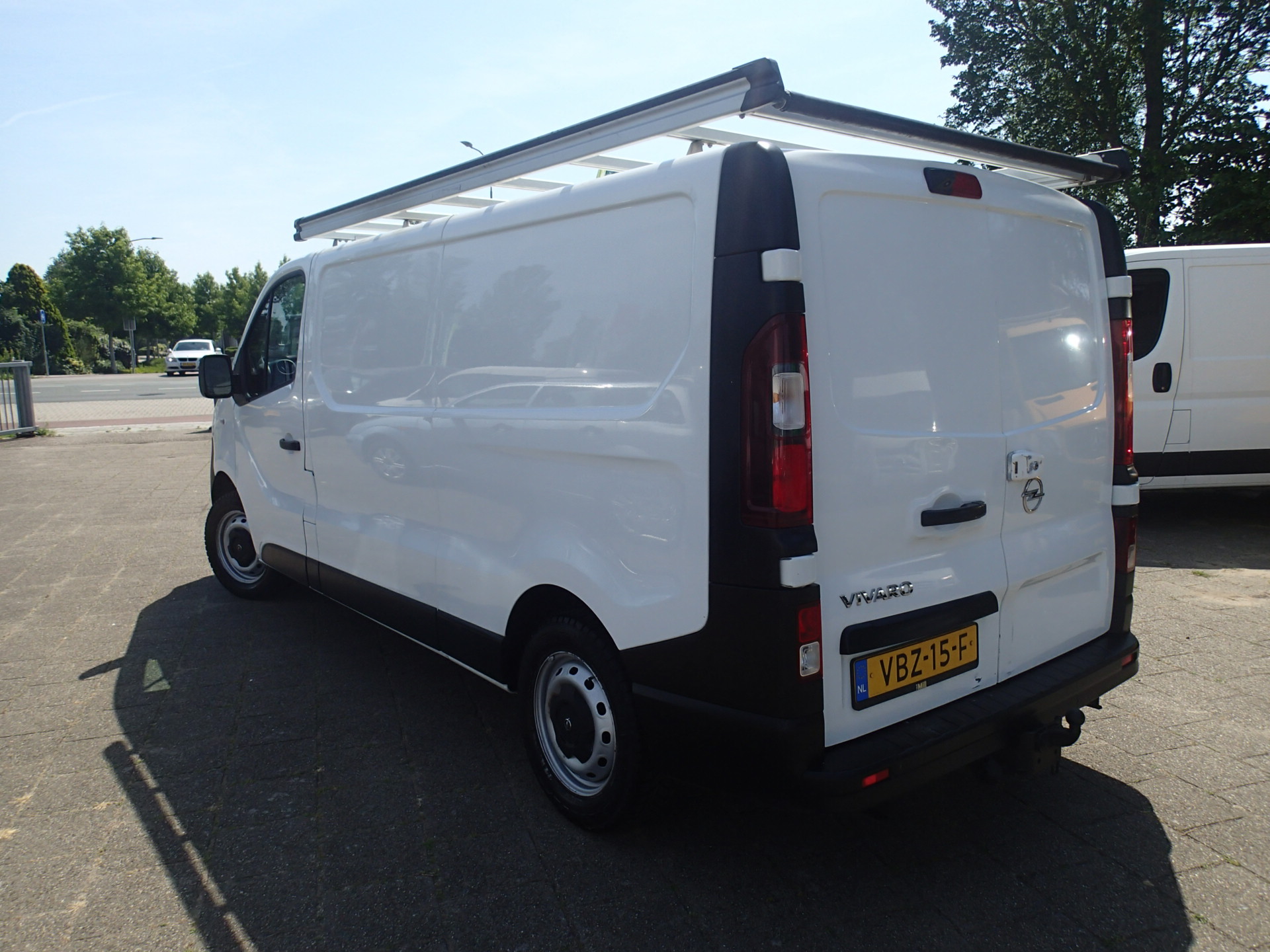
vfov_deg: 54.9
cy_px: 476
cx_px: 635
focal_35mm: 25
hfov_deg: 69.4
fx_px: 917
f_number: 8
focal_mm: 4.5
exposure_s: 1/200
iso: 100
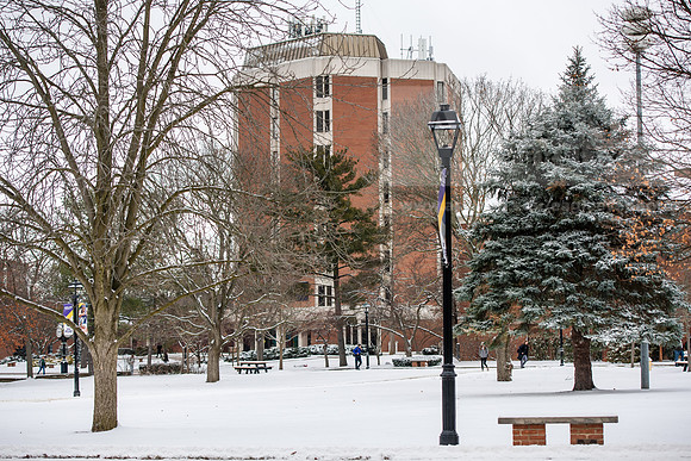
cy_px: 230
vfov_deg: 19.5
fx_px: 1344
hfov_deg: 28.8
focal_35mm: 70
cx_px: 346
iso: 160
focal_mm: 70
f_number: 4
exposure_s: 1/400
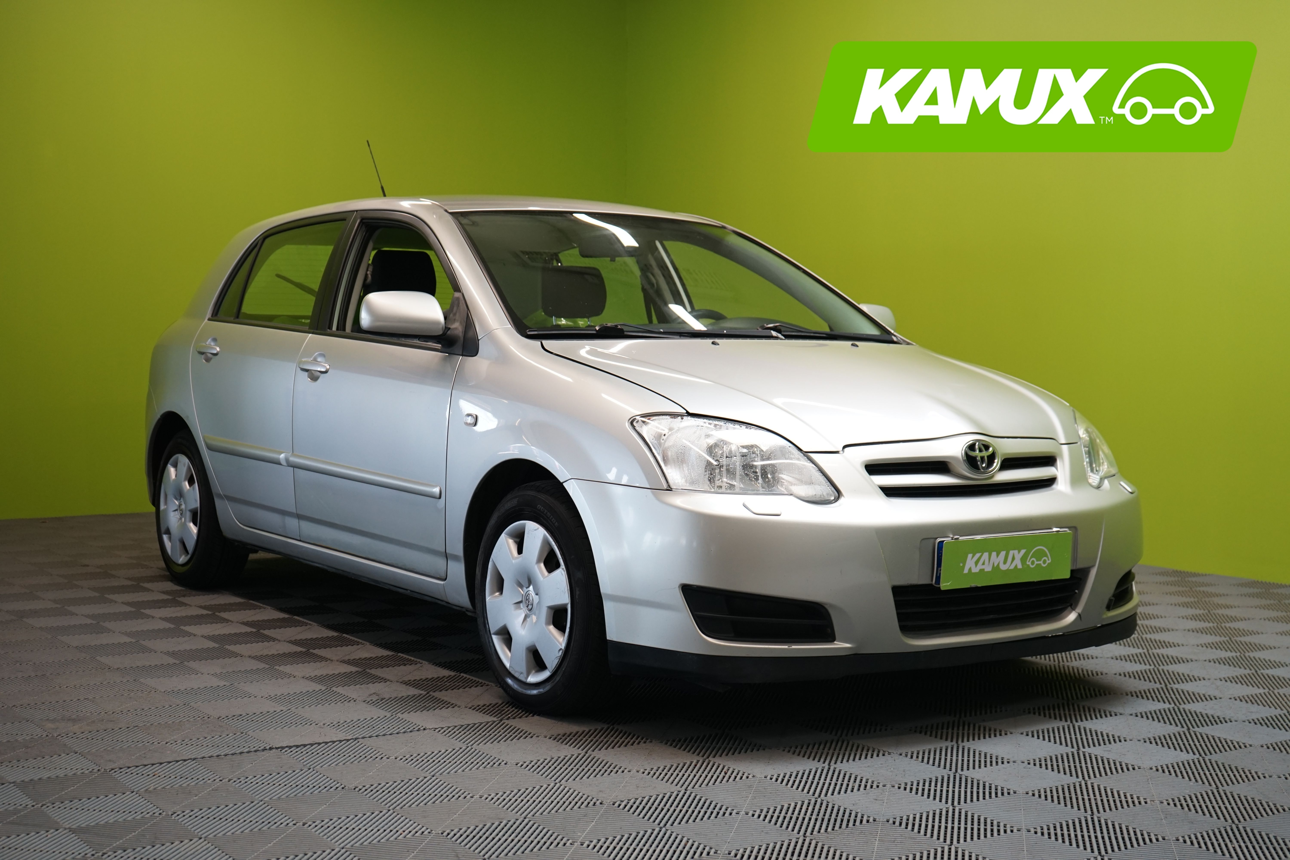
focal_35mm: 47
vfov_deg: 28.6
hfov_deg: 41.9
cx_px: 645
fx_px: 1684
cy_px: 430
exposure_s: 1/40
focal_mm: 47
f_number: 5.6
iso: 800
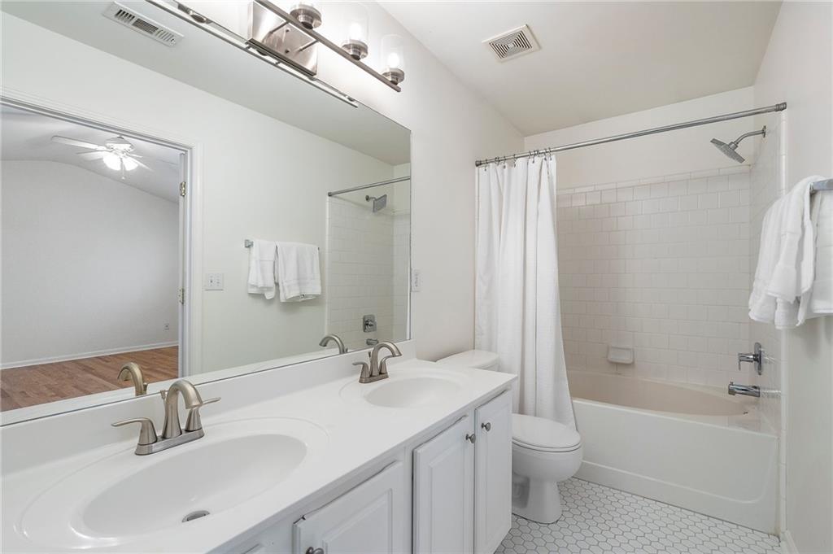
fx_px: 370
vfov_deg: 73.7
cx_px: 416
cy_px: 277
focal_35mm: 16
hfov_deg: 96.8
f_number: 8
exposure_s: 1/25
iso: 1250
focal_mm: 16
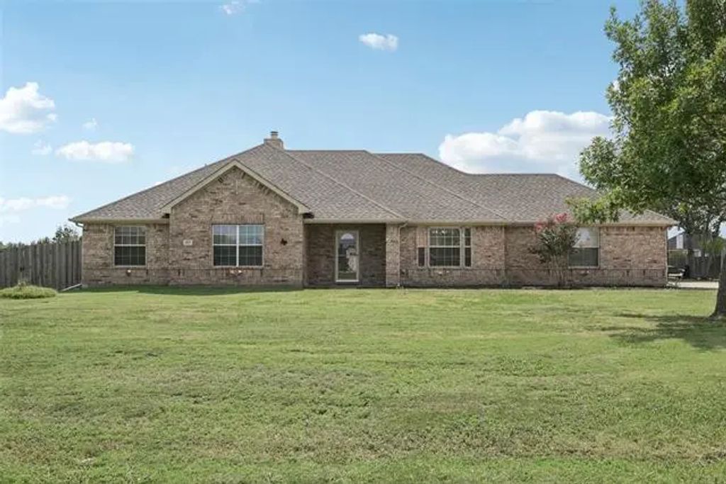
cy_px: 242
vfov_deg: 43.6
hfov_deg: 61.9
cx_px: 363
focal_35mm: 30
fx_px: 605
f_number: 8
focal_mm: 30
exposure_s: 1/1250
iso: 400
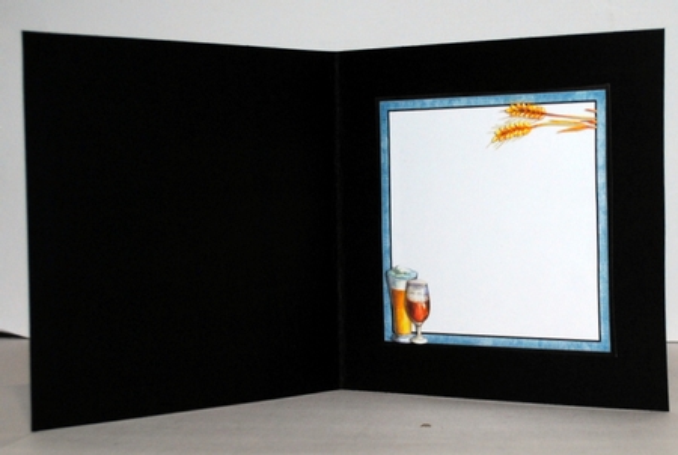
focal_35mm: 39
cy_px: 228
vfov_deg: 34.4
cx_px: 339
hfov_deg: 49.5
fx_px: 736
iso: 200
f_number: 4.2
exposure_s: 1/60
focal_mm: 26
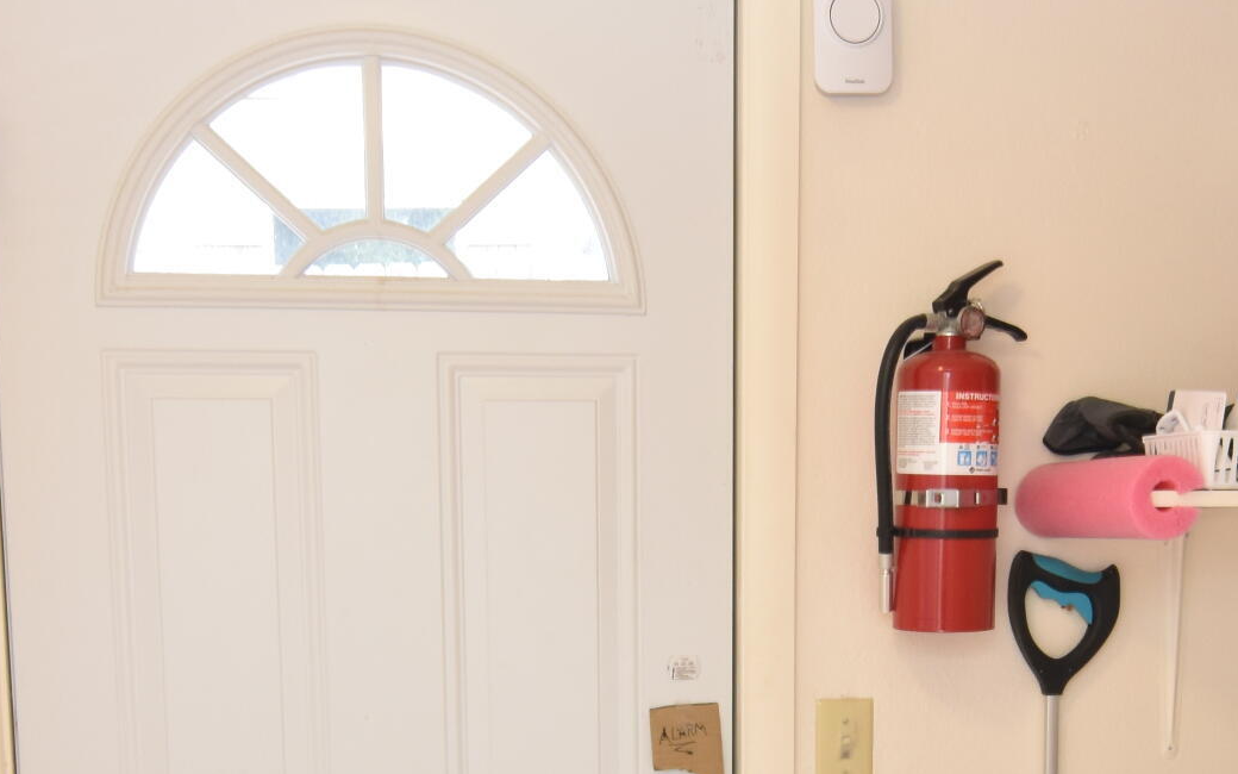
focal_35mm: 51
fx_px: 1712
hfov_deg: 39.7
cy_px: 750
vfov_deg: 24.5
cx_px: 683
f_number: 10
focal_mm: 11.5
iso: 560
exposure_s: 1/15
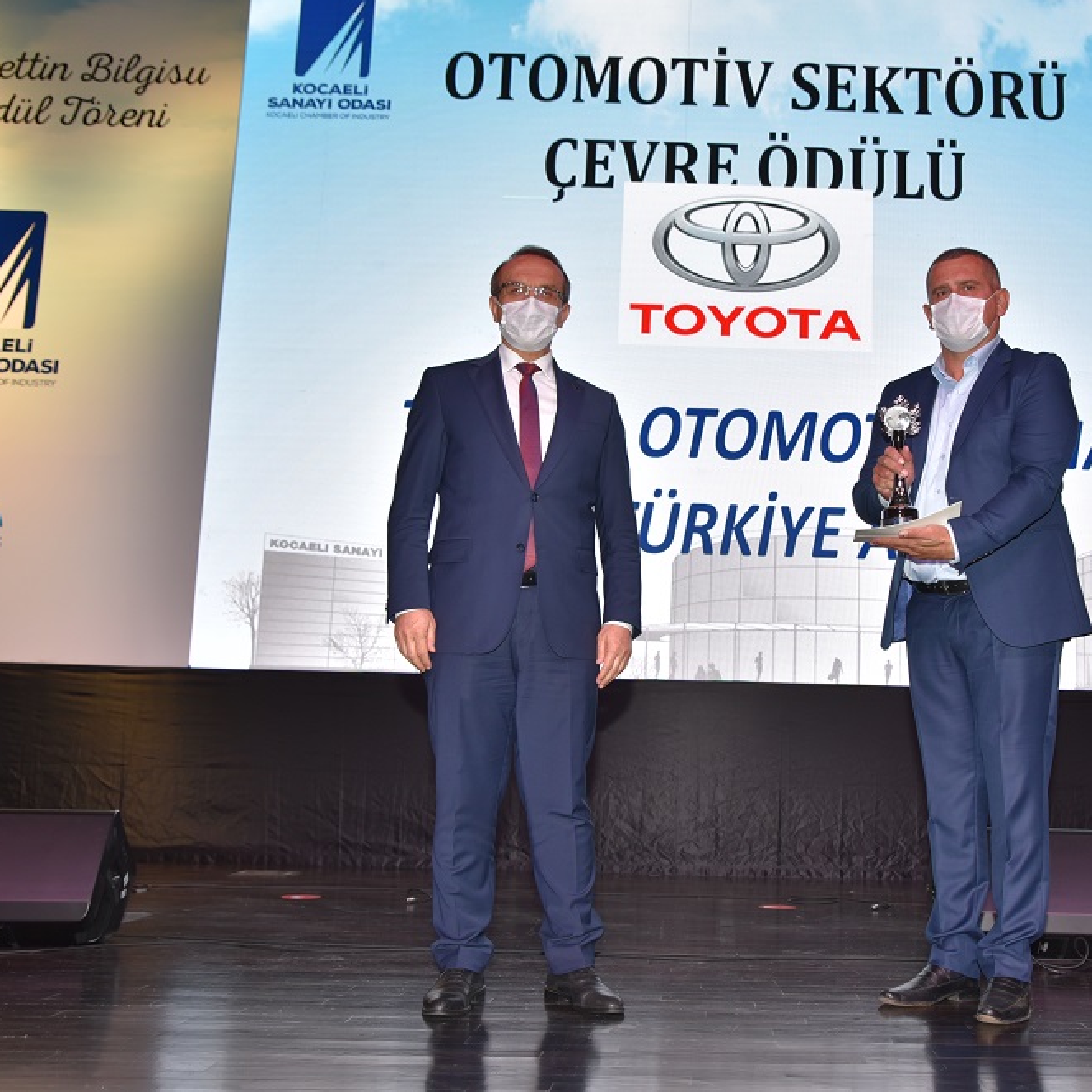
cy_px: 545
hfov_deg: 40.2
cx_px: 758
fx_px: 1463
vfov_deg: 40.9
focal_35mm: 41
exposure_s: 1/125
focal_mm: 32
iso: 500
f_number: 5.6
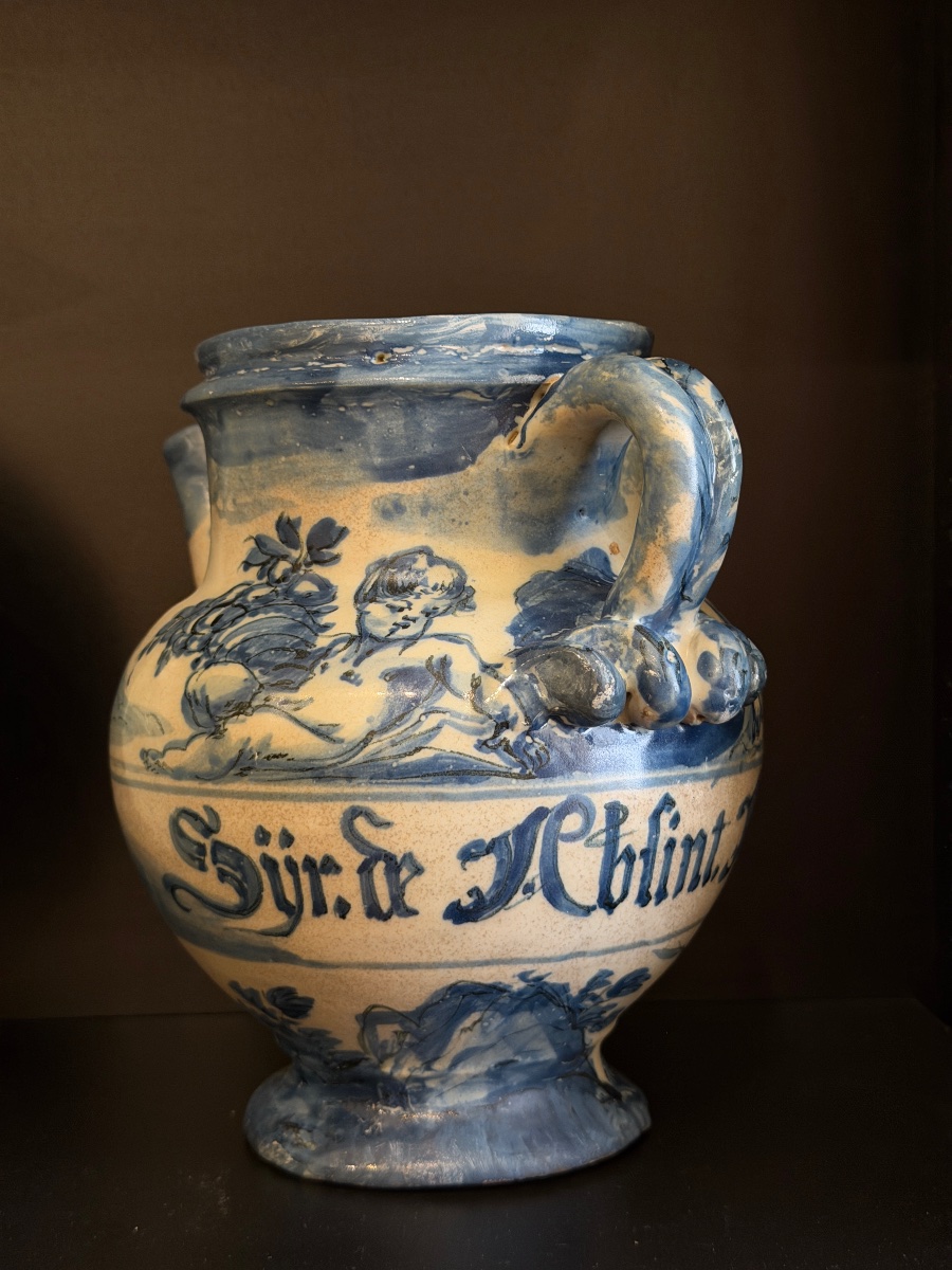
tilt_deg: -3.1
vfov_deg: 39.7
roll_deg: -2.1
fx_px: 1760
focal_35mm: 48
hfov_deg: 30.3
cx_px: 476
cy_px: 635
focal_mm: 6.76
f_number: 1.78
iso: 125
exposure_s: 1/60
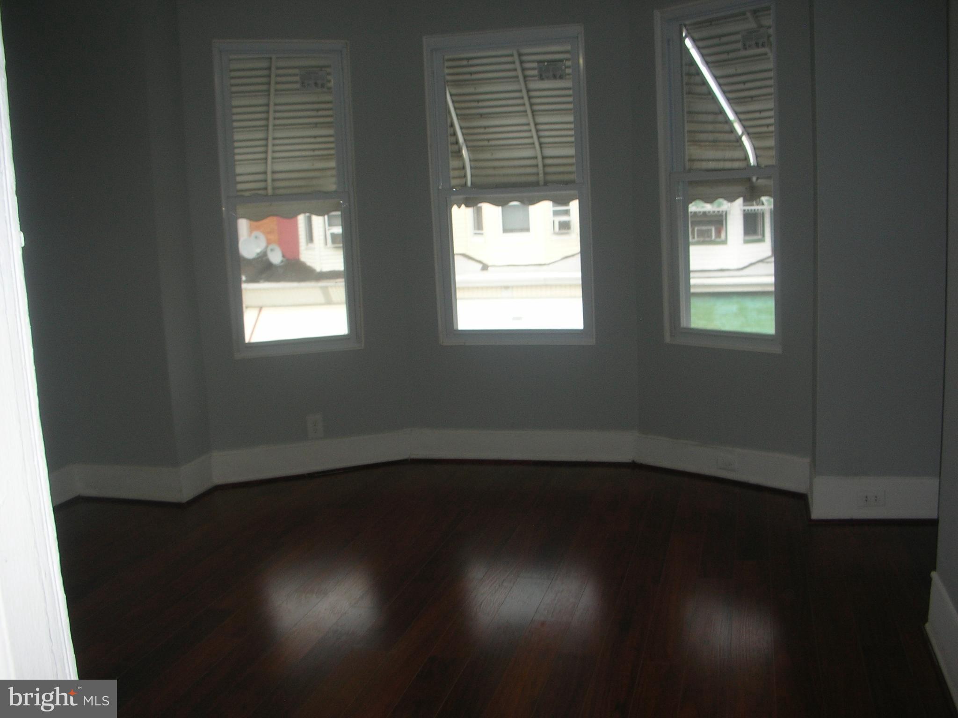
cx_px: 479
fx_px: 969
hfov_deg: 52.6
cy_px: 359
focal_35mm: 35
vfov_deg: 40.7
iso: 51
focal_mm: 5.8
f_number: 3
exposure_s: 1/30
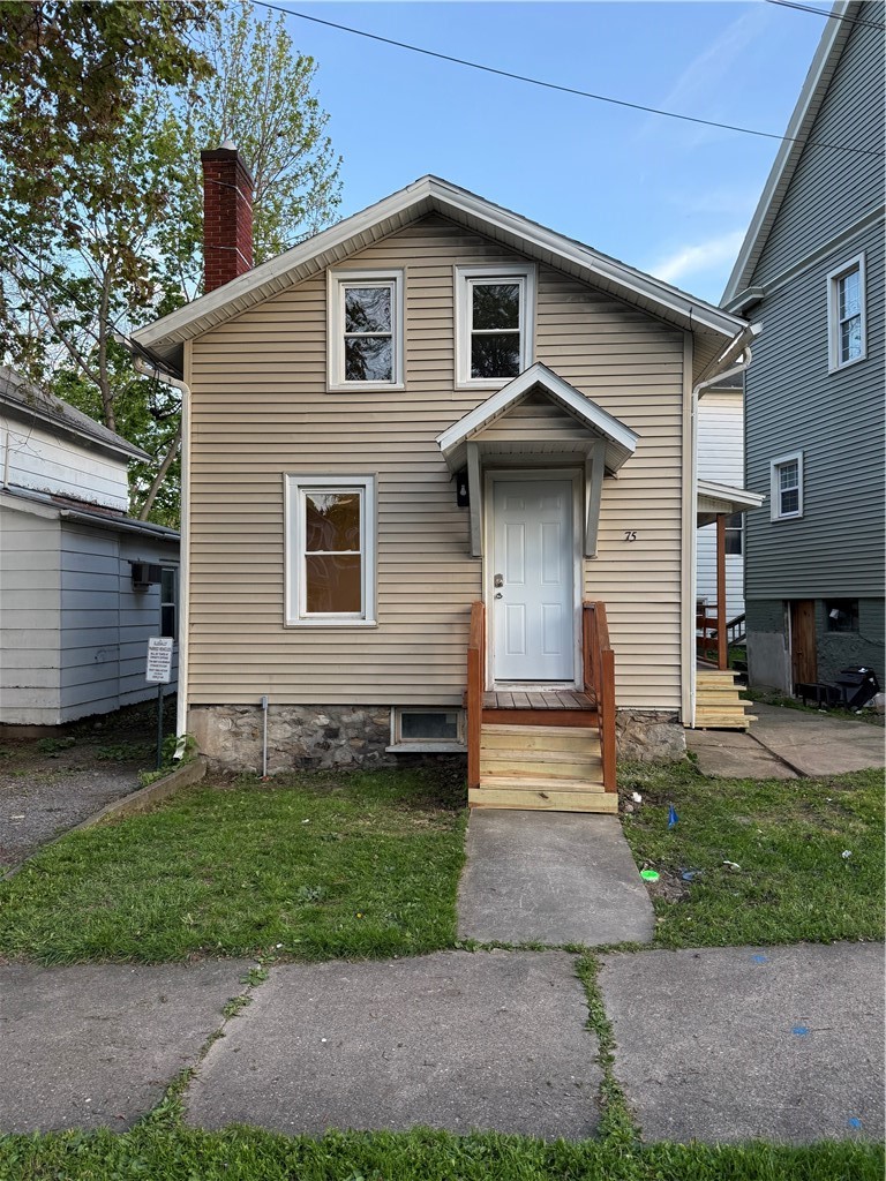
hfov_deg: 56.8
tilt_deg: +0.9
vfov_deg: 71.6
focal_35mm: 24
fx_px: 819
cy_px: 590
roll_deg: -0.4
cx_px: 443
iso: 100
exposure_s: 1/277
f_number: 1.78
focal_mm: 6.76
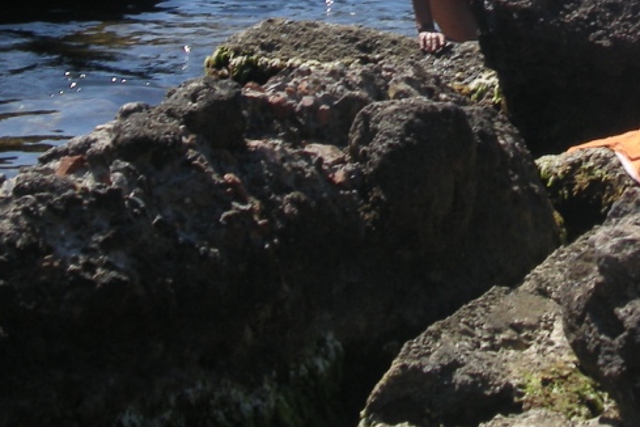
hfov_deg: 16.1
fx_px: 2240
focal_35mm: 126
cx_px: 552
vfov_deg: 10.6
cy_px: -161
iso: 64
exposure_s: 1/135
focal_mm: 7.9
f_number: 8
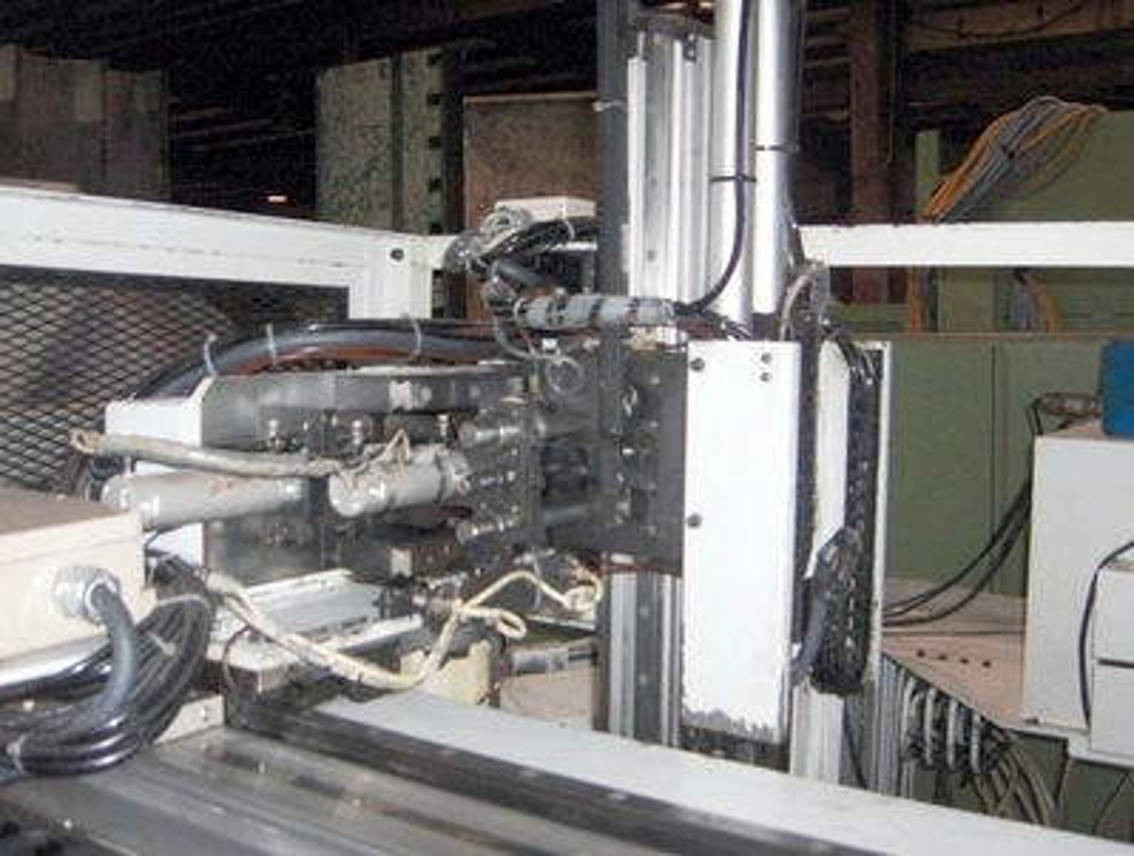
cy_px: 428
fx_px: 1280
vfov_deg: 36.9
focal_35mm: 39
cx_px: 567
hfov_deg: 47.8
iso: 100
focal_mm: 8
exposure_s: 1/60
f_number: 2.8
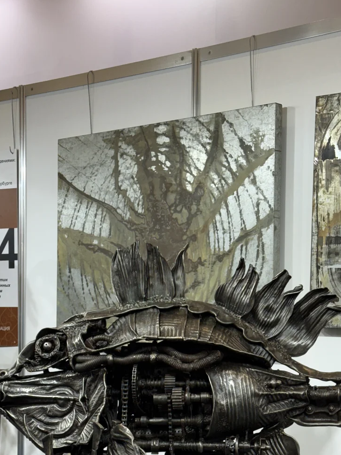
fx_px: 933
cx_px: 183
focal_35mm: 71
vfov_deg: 27.1
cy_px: 326
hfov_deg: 20.7
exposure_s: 1/100
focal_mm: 6.76
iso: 64
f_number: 1.78
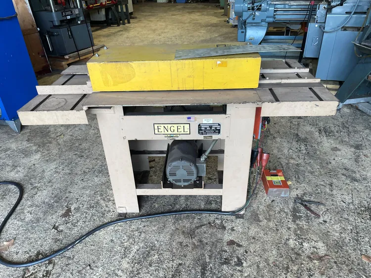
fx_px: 279
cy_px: 139
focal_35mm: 26
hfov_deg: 67.3
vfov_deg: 53.0
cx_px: 186
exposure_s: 1/109
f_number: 1.6
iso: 125
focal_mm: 4.2
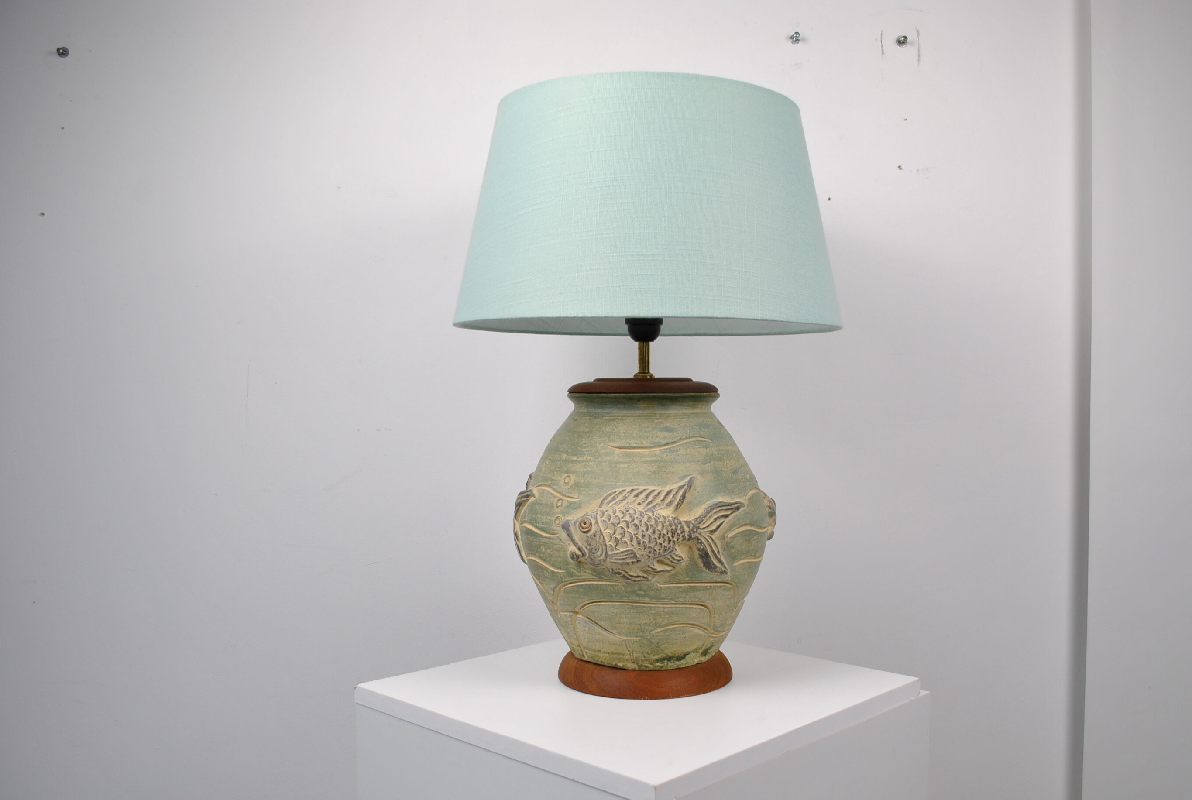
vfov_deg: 38.0
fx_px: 1161
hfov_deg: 54.3
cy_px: 422
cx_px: 626
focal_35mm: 35
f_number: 5
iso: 200
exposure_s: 1/40
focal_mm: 22
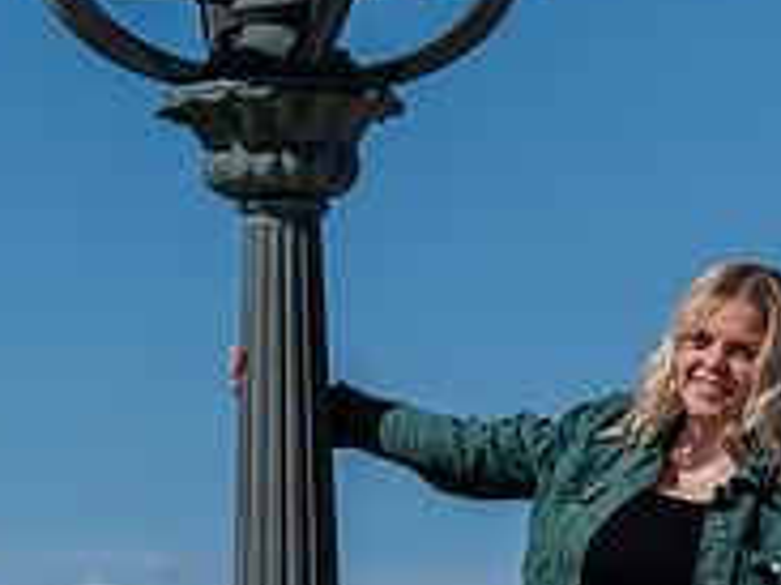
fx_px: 6742
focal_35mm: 299
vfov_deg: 5.0
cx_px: 355
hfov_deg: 6.6
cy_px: 494
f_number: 6.3
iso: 125
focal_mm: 70
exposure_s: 1/640
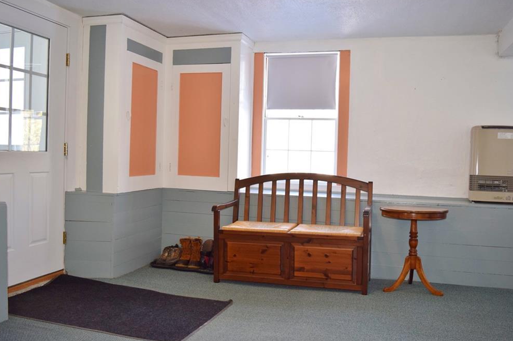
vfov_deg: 42.3
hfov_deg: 60.3
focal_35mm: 31
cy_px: 172
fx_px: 442
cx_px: 258
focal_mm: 20
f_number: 4.5
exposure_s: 1/80
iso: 800
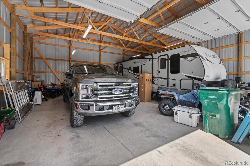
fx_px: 104
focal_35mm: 15
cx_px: 125
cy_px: 83
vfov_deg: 77.3
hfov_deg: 100.4
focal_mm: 10
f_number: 8
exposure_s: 1/50
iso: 400
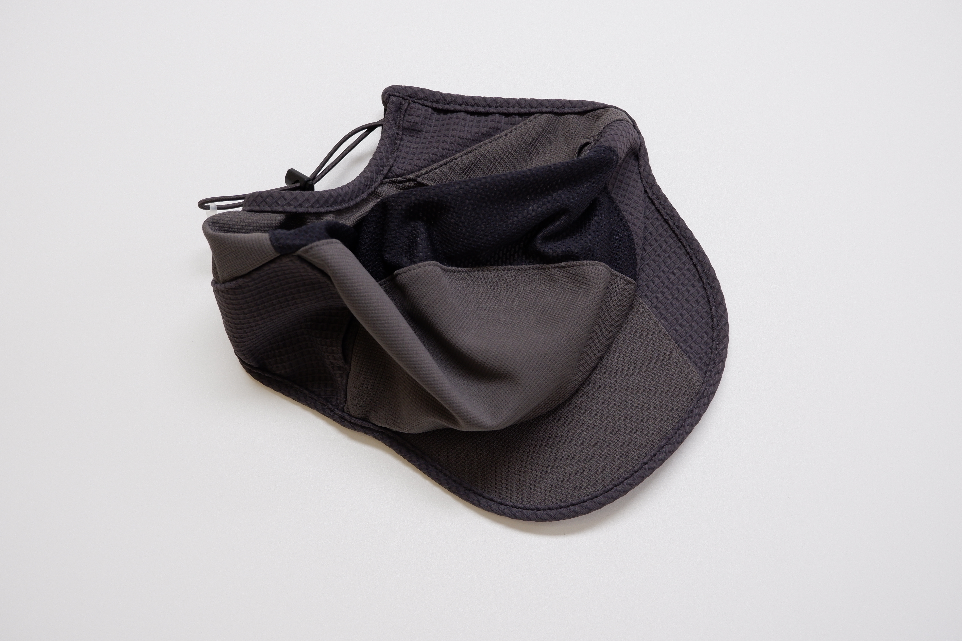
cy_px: 320
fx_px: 1015
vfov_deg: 35.1
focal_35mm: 38
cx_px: 481
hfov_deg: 50.7
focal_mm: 25.6
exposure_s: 1/38
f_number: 4.4
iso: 400
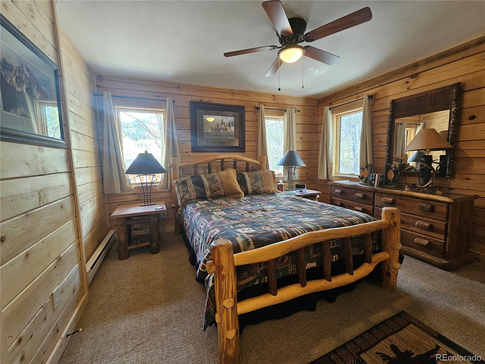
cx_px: 242
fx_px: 182
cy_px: 182
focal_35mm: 13
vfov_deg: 89.9
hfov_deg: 106.2
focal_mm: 2.2
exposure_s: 1/77
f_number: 2.2
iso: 320
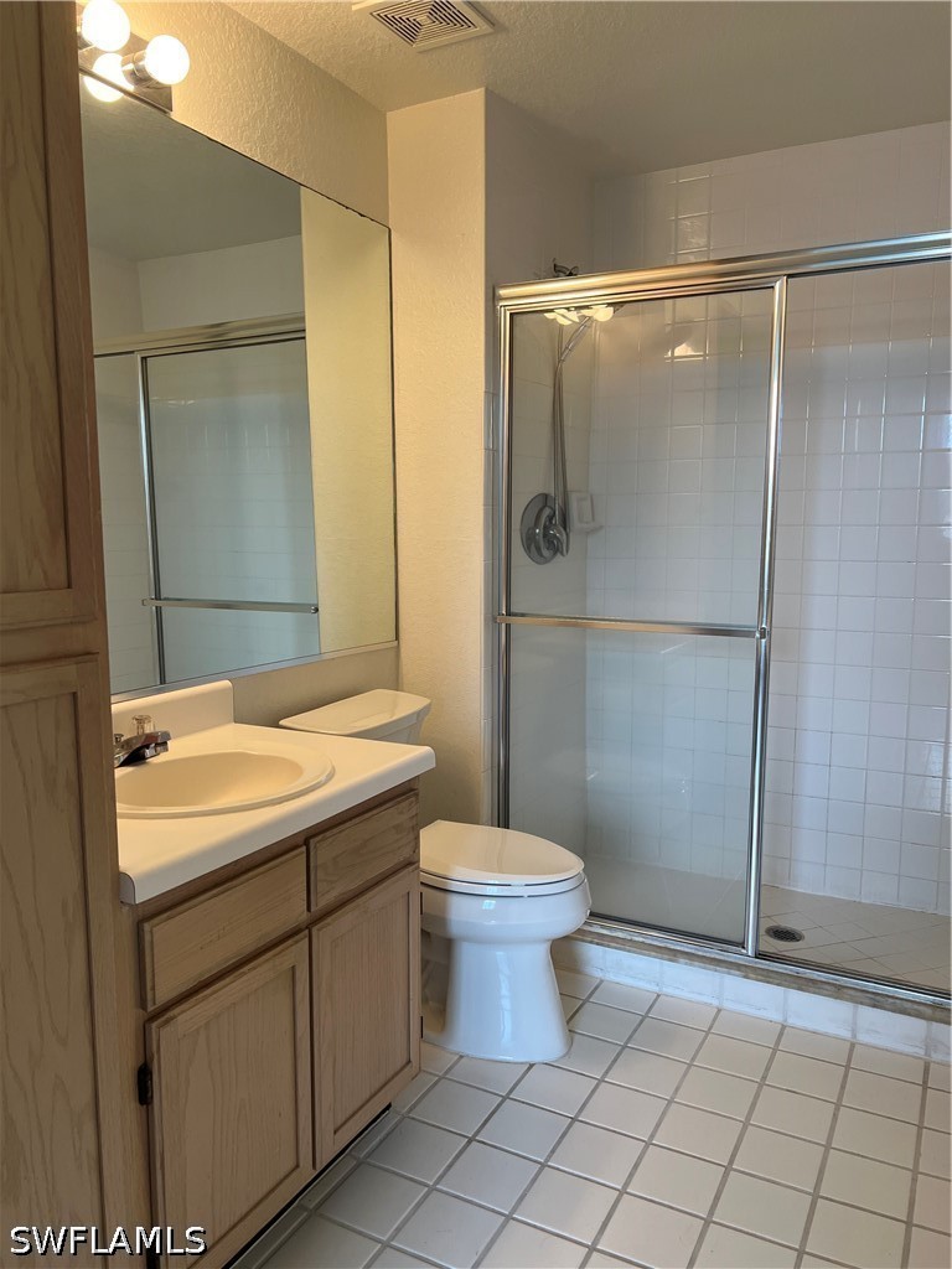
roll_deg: +0.4
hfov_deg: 53.1
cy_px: 634
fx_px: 953
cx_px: 476
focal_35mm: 26
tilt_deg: -6.9
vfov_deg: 67.3
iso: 125
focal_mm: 5.7
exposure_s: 1/120
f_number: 1.5
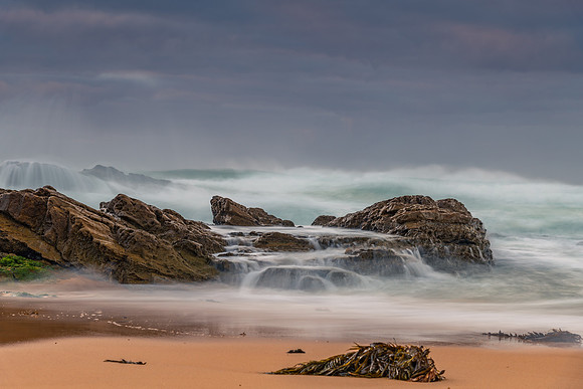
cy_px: 194
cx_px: 292
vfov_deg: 19.2
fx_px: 1152
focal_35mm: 71
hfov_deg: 28.4
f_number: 8
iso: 80
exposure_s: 2.5
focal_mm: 70
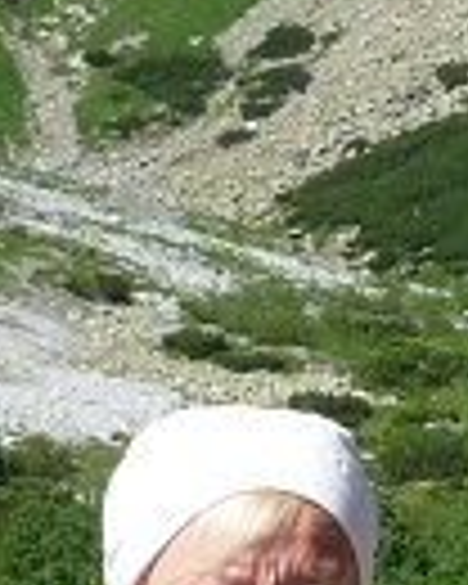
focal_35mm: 193
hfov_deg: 7.6
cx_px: 990
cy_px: 637
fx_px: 3342
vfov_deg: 9.9
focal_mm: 5.2
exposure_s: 1/400
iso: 100
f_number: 5
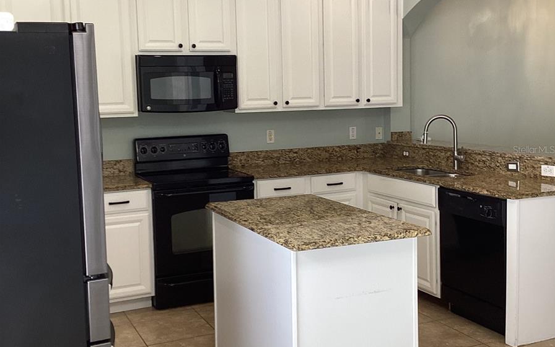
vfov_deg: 29.2
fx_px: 666
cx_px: 278
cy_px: 149
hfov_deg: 45.3
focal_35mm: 44
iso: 64
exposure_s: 1/60
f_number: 2.4
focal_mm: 3.3
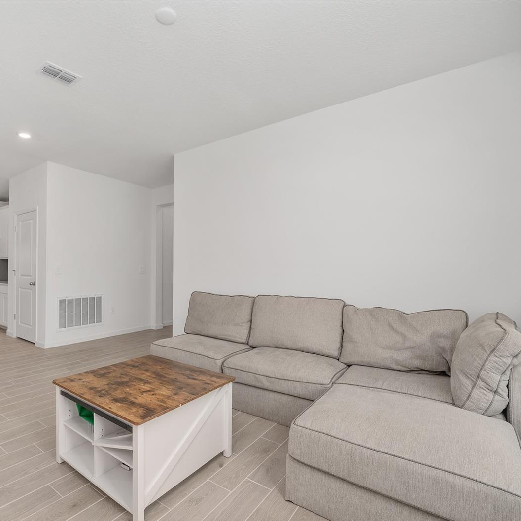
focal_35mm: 18
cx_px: 190
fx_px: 307
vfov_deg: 80.7
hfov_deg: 79.0
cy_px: 262
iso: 400
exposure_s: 1/15
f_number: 7.1
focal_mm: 14
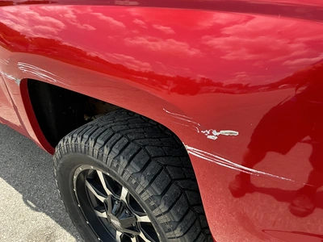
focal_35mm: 28
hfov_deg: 63.4
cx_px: 162
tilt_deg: -27.7
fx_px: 261
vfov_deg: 49.7
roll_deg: +7.1
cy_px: 121
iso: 25
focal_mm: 3
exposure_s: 1/383
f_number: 1.8
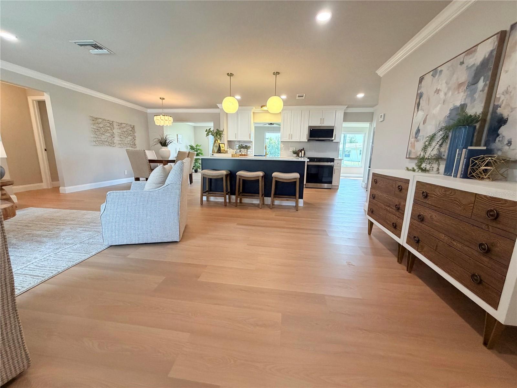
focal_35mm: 14
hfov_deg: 102.1
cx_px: 258
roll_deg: -1.6
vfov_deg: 85.7
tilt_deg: -10.9
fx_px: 209
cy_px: 194
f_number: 2.2
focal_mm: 2.22
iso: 320
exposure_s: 1/120
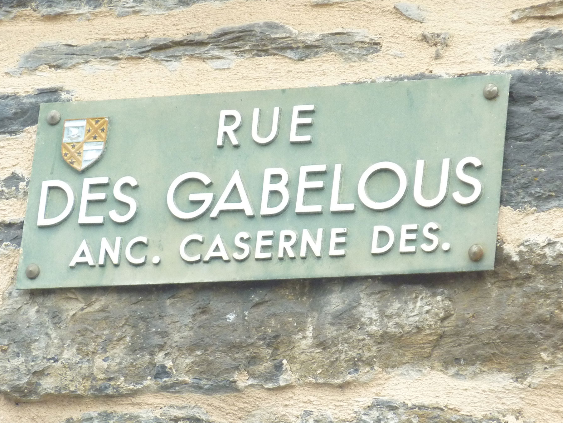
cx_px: 280
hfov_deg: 7.9
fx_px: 4066
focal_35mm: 250
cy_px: 216
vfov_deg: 5.9
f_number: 4.5
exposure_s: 1/80
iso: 250
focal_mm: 32.1
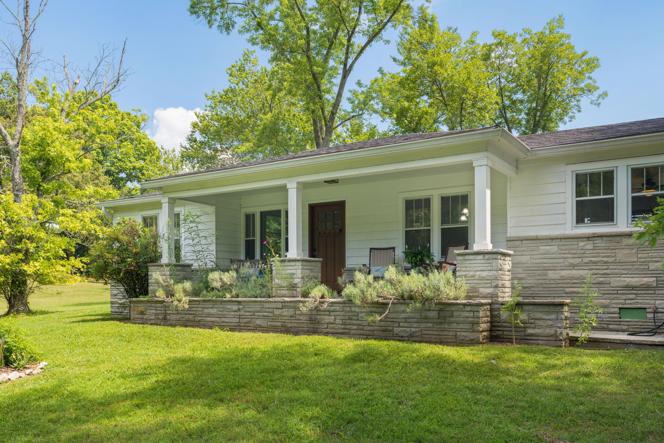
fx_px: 572
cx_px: 332
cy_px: 222
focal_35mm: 31
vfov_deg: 42.3
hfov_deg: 60.3
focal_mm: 31
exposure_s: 1/250
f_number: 7.1
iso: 400
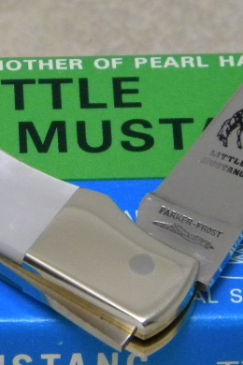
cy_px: 190
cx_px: 67
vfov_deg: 7.4
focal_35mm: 280
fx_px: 2835
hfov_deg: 4.9
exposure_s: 1/25.6
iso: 400
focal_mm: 19
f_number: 4.7
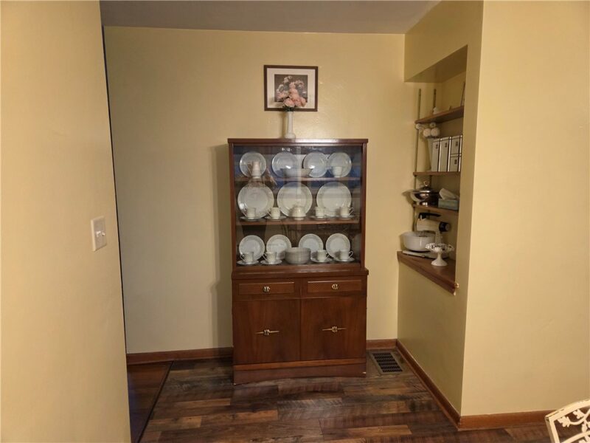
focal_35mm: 23
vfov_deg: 58.9
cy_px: 222
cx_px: 295
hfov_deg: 73.9
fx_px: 392
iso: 500
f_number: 1.8
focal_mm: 5.4
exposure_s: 1/120
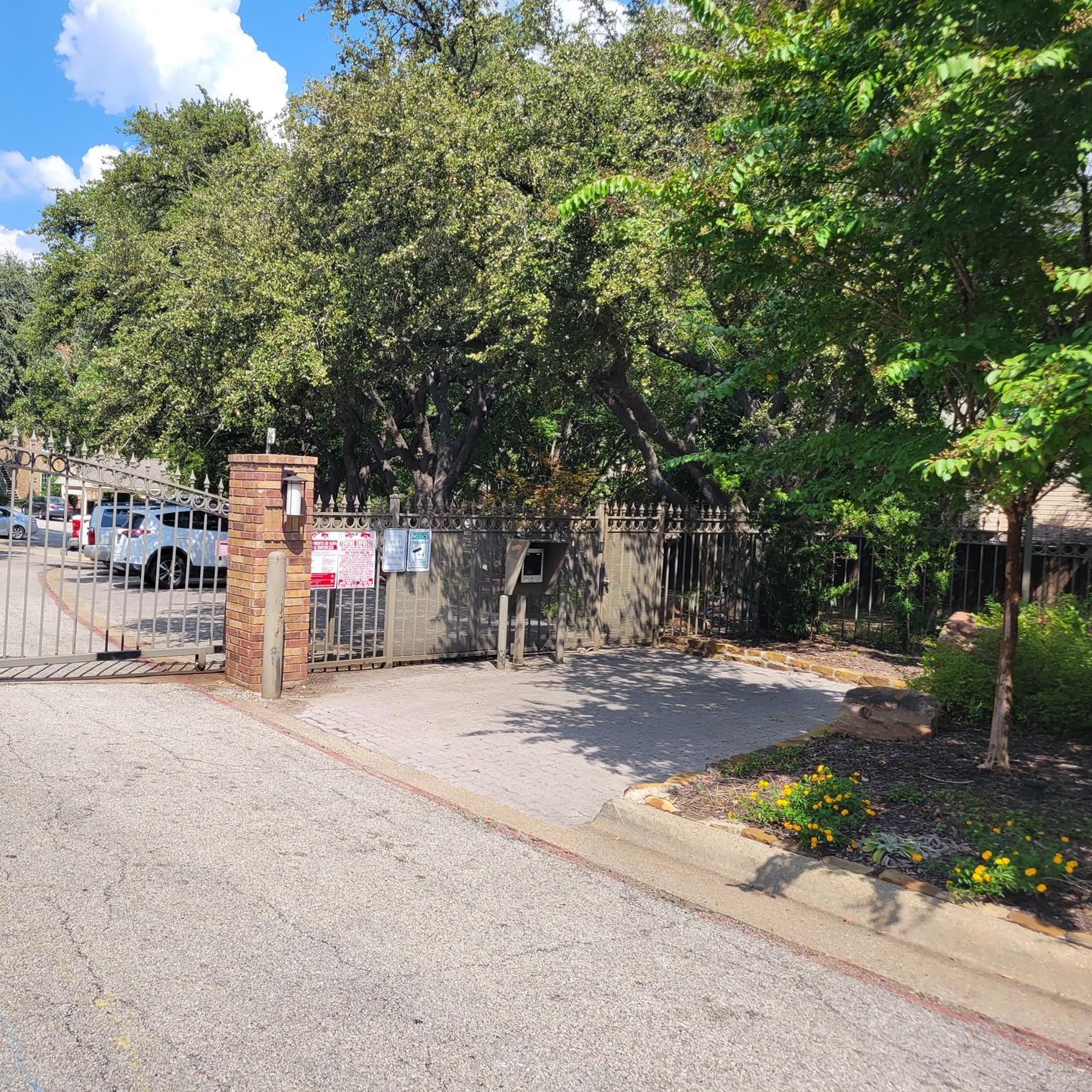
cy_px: 548
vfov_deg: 52.5
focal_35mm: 31
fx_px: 1106
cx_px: 378
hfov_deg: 51.7
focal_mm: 5.4
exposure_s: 1/1756
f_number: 1.8
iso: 40
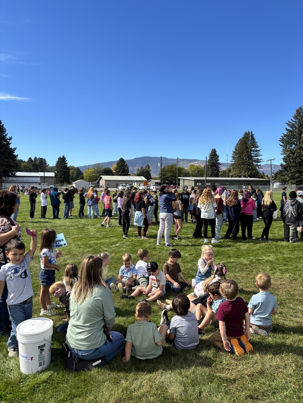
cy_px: 202
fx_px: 303
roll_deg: -0.9
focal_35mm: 26
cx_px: 152
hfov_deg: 53.1
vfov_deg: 67.3
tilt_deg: -3.4
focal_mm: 5.96
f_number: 1.6
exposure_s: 1/2398
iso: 50
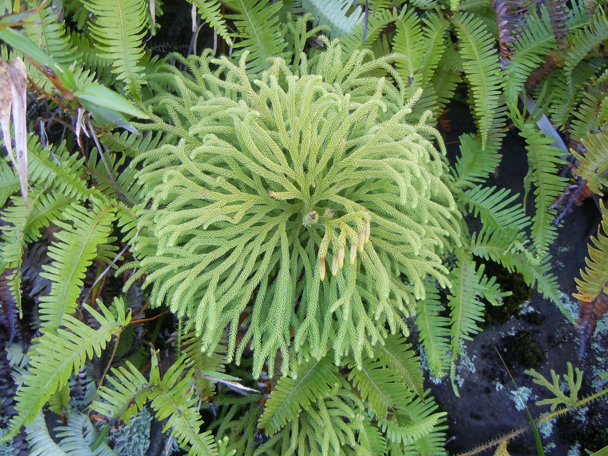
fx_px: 527
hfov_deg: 60.0
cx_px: 304
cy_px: 228
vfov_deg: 46.8
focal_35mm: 30
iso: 250
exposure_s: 1/60
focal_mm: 5.4
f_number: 3.5
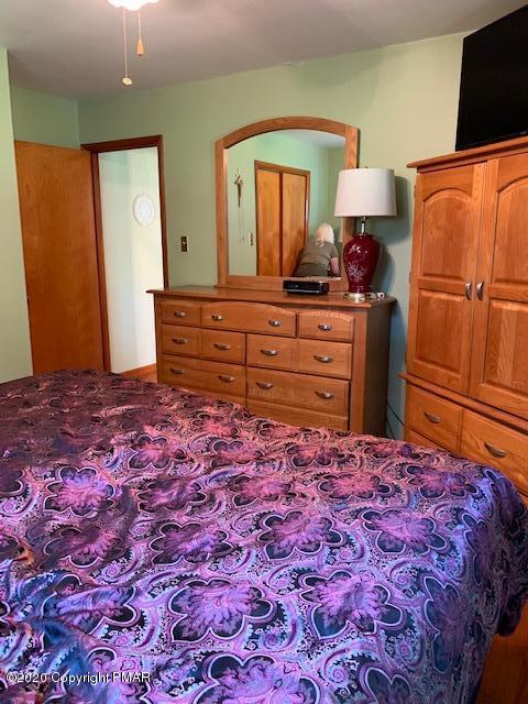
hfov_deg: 53.1
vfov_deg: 67.3
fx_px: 529
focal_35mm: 26
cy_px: 352
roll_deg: -0.4
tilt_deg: -11.5
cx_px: 264
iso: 320
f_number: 1.8
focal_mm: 4.25
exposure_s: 1/30
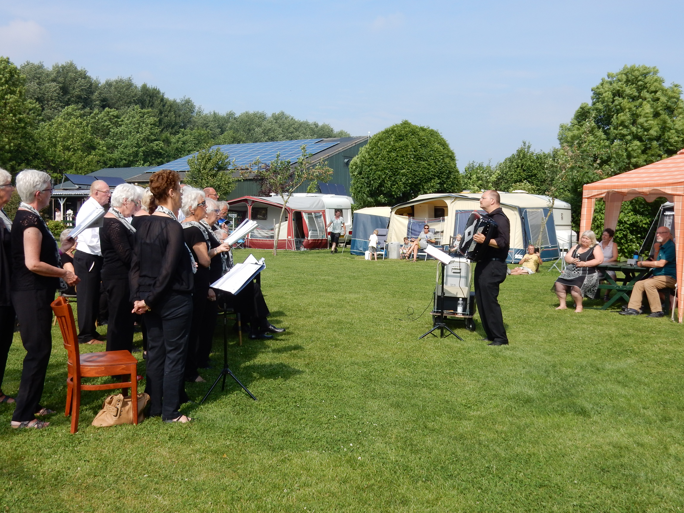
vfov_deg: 39.7
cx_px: 342
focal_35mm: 36
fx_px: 711
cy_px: 256
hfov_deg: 51.4
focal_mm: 6.4
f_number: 4
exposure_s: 1/800
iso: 125
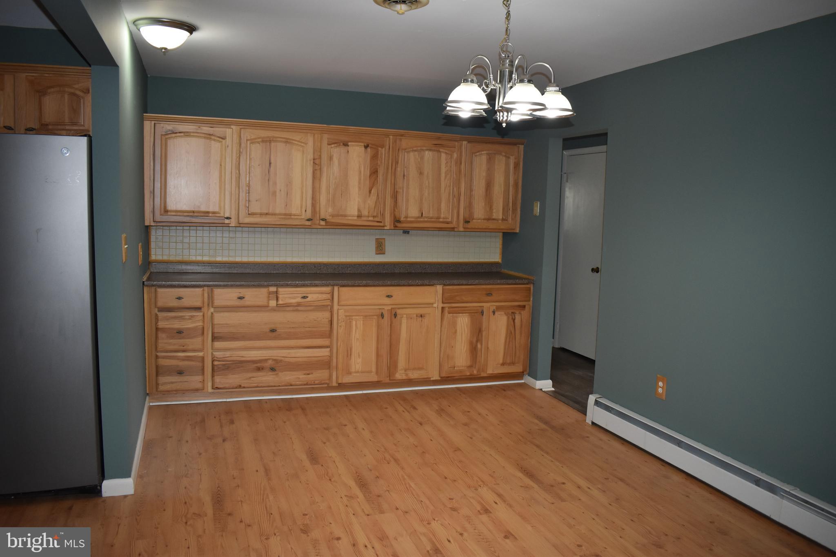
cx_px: 418
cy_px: 278
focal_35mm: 27
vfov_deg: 47.9
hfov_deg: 67.4
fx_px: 627
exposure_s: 1/200
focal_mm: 18
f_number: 4
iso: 800
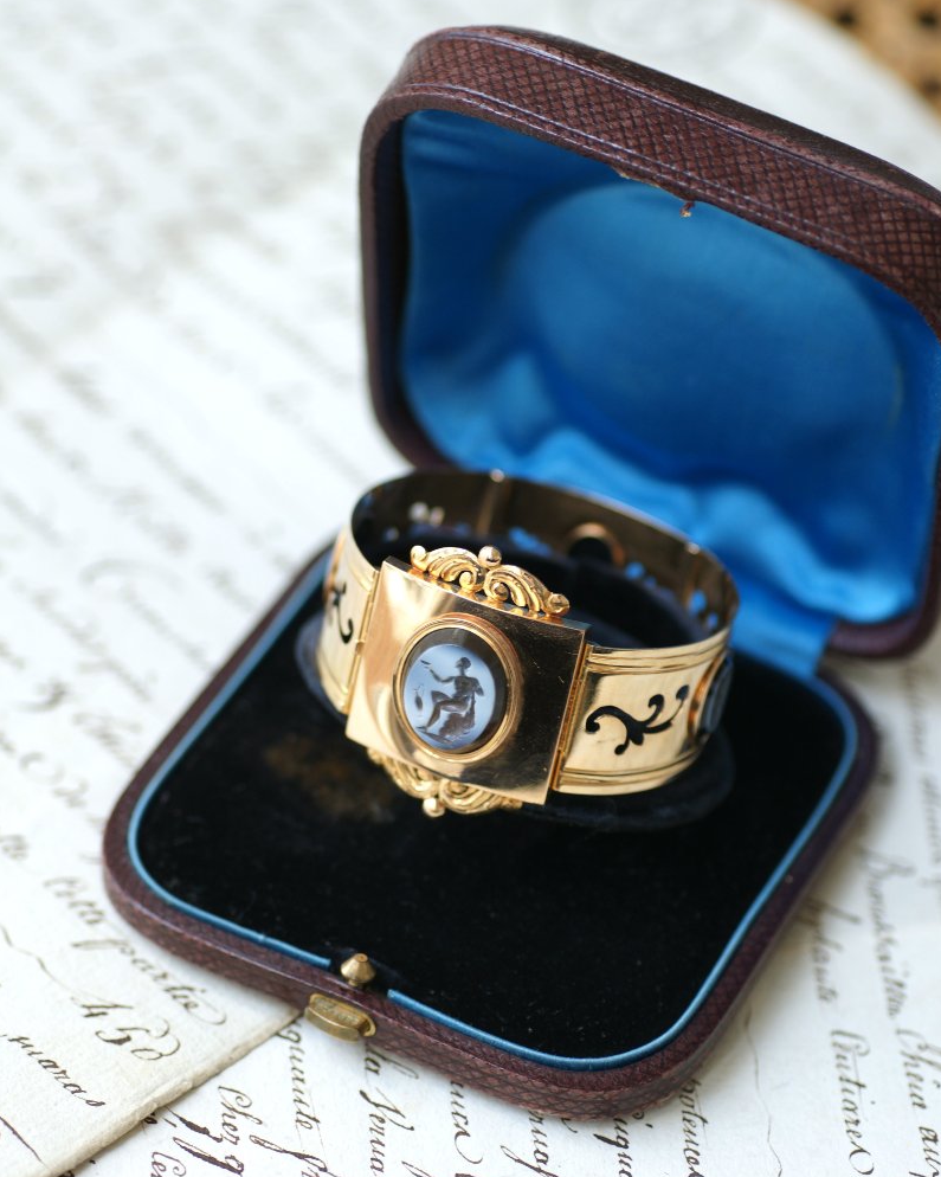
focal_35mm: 119
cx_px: 471
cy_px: 686
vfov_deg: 16.2
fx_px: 4143
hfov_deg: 13.0
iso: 200
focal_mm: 70
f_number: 2.8
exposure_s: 1/125
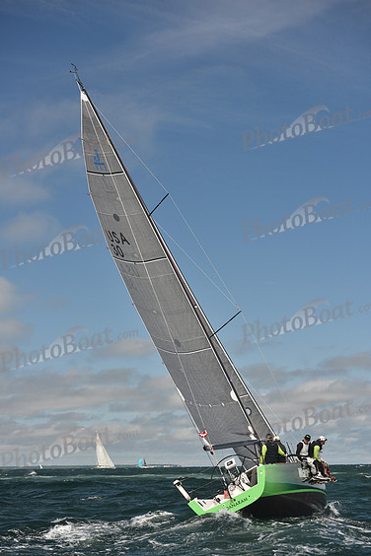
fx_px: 1113
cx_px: 190
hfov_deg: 18.9
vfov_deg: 28.1
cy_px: 282
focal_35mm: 72
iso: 320
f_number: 5
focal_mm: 70
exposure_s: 1/1250
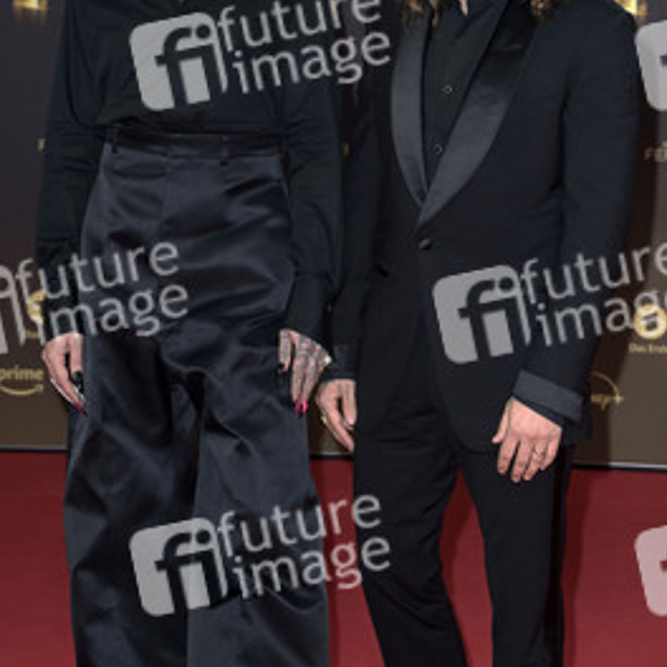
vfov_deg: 15.0
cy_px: 177
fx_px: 2529
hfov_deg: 15.0
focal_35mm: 116
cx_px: 334
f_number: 6.3
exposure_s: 1/250
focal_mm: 90
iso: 800
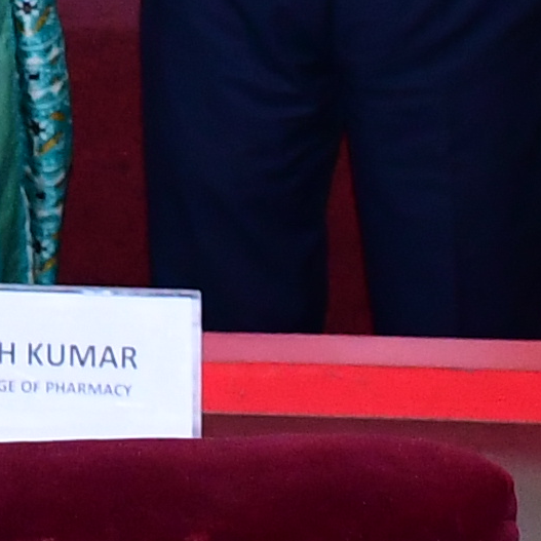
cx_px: -482
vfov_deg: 4.1
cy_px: -1341
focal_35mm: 404
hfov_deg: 4.3
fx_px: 7143
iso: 1600
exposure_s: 1/100
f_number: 5.6
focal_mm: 30
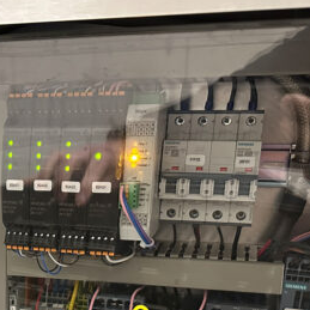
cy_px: 299
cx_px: -26
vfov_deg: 26.1
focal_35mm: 63
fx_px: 638
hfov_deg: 25.4
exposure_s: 1/35
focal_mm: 6.86
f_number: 1.8
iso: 1000
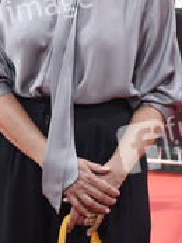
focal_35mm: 150
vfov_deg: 13.1
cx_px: 62
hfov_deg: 9.9
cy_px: 70
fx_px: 1051
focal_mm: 45
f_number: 6.3
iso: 200
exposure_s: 1/160
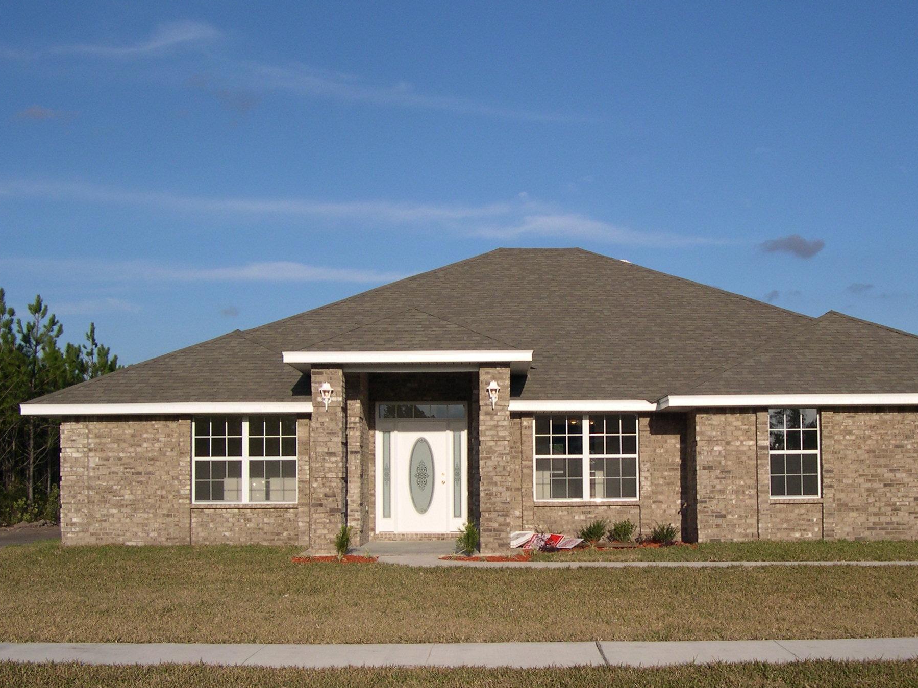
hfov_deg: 39.5
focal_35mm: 48
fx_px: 1273
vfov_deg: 30.2
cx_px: 539
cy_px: 423
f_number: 7.6
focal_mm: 8
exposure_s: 1/223
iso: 100
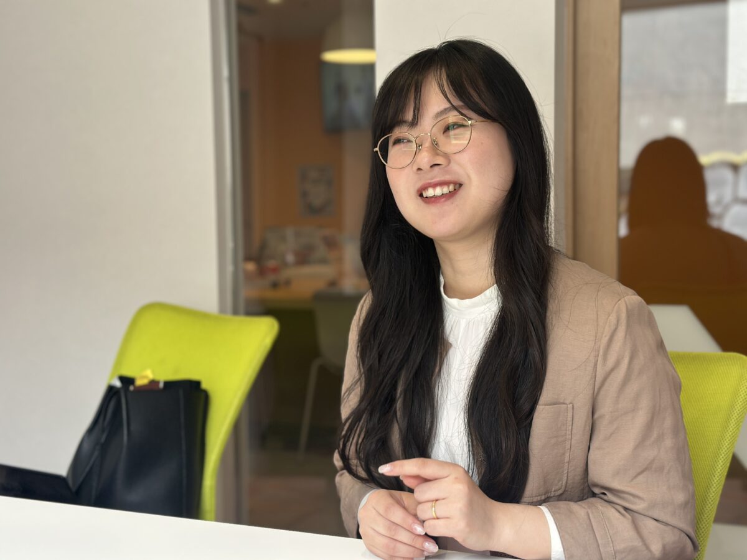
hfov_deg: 39.7
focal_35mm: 48
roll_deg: +0.2
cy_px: 280
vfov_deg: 30.3
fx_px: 1036
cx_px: 374
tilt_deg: -4.2
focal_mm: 6.86
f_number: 1.78
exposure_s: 1/221
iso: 80
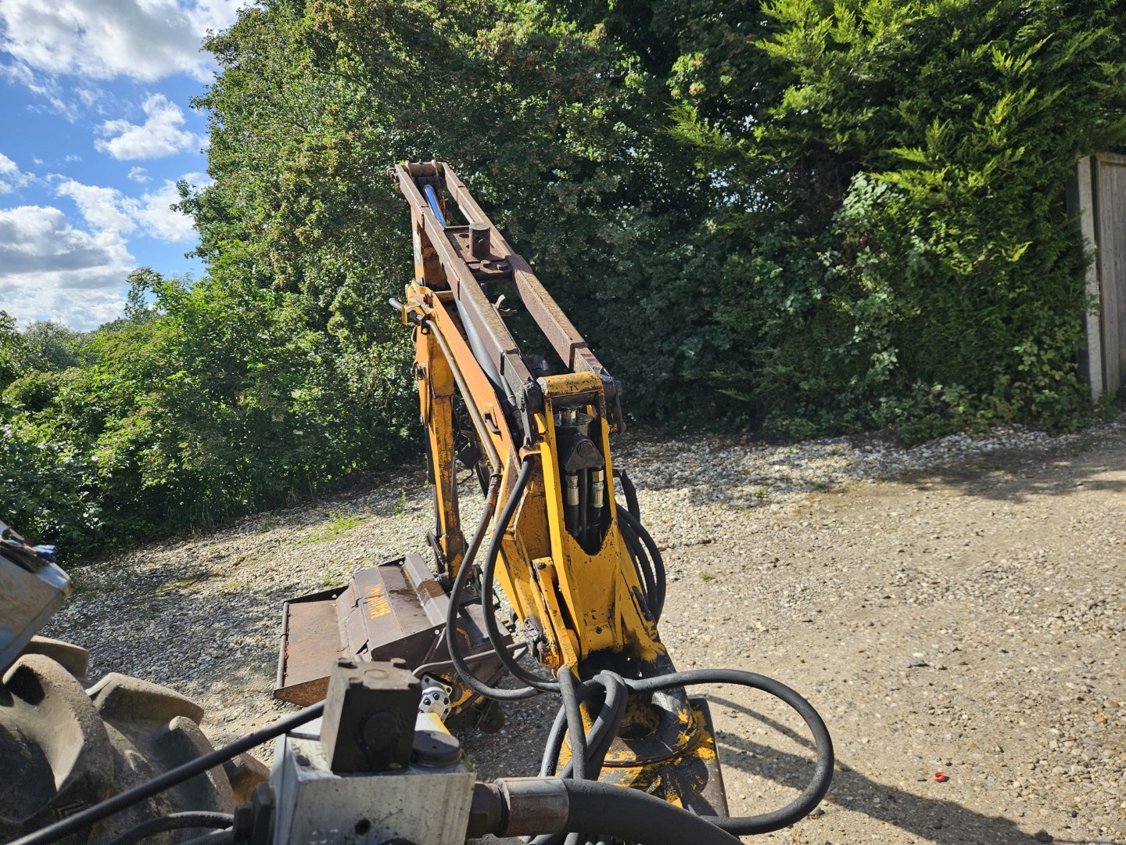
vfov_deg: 58.9
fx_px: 748
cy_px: 422
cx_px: 563
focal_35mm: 23
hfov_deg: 73.9
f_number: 1.8
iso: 25
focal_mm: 5.4
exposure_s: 1/1123
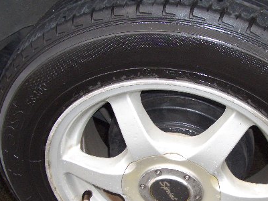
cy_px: 139
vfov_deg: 25.9
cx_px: 180
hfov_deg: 34.0
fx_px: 434
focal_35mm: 56
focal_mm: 5.8
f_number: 2.6
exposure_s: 1/125
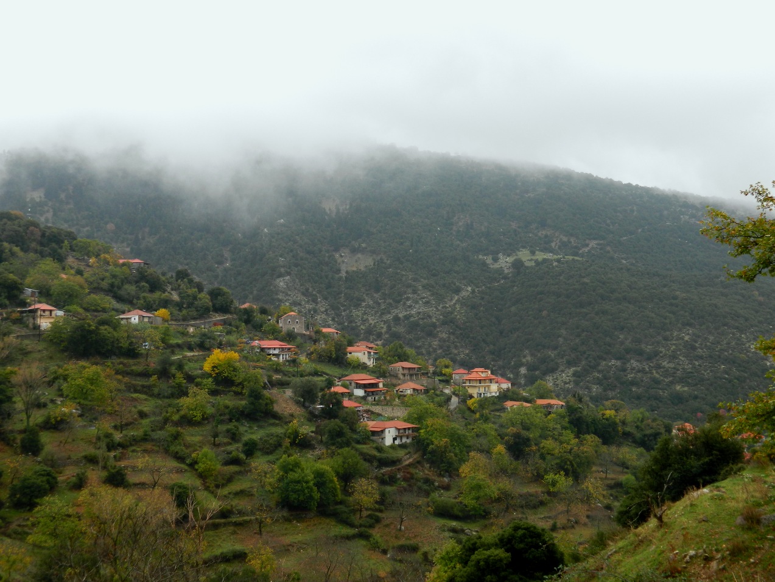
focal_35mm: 41
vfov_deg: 35.1
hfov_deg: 45.8
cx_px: 388
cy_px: 291
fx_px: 918
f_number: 3.5
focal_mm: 7.3
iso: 80
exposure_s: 1/40
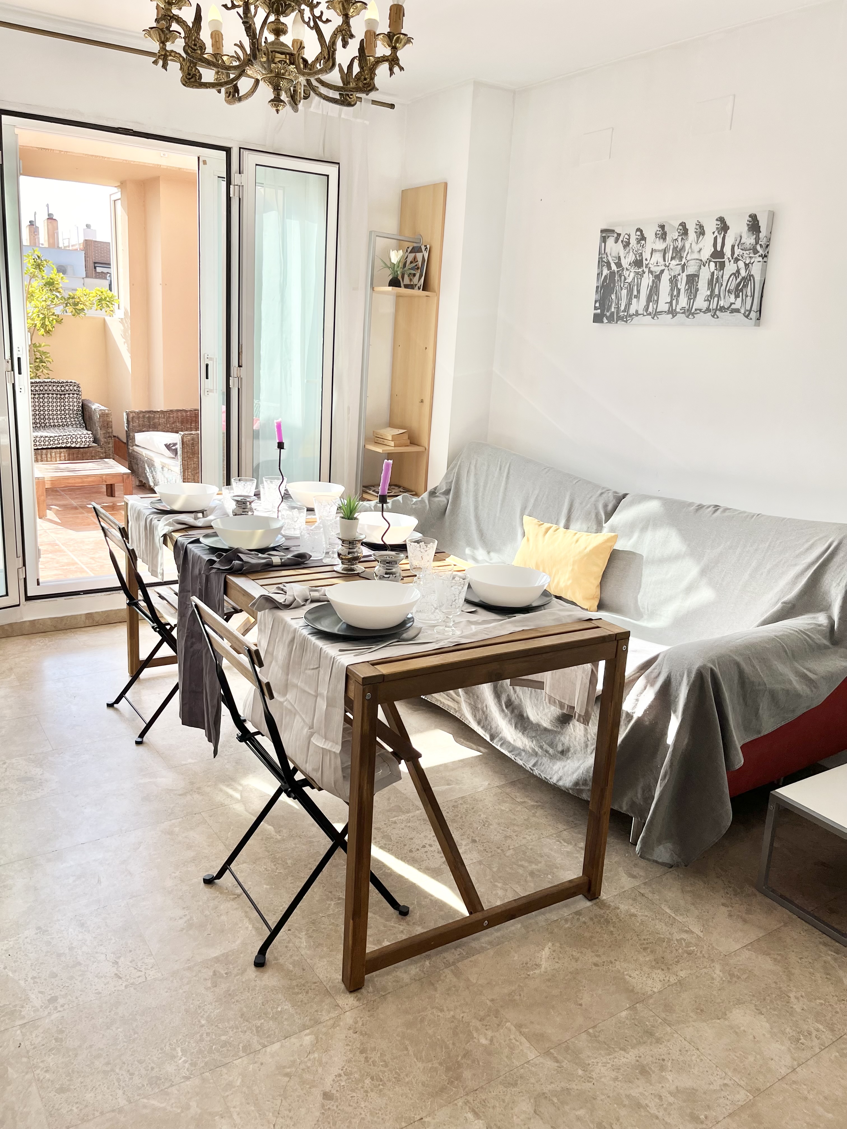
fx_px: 848
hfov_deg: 53.1
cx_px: 424
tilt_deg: -14.4
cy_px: 564
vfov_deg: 67.3
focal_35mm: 26
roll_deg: -3.7
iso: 50
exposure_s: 1/484
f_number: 1.6
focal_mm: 5.1
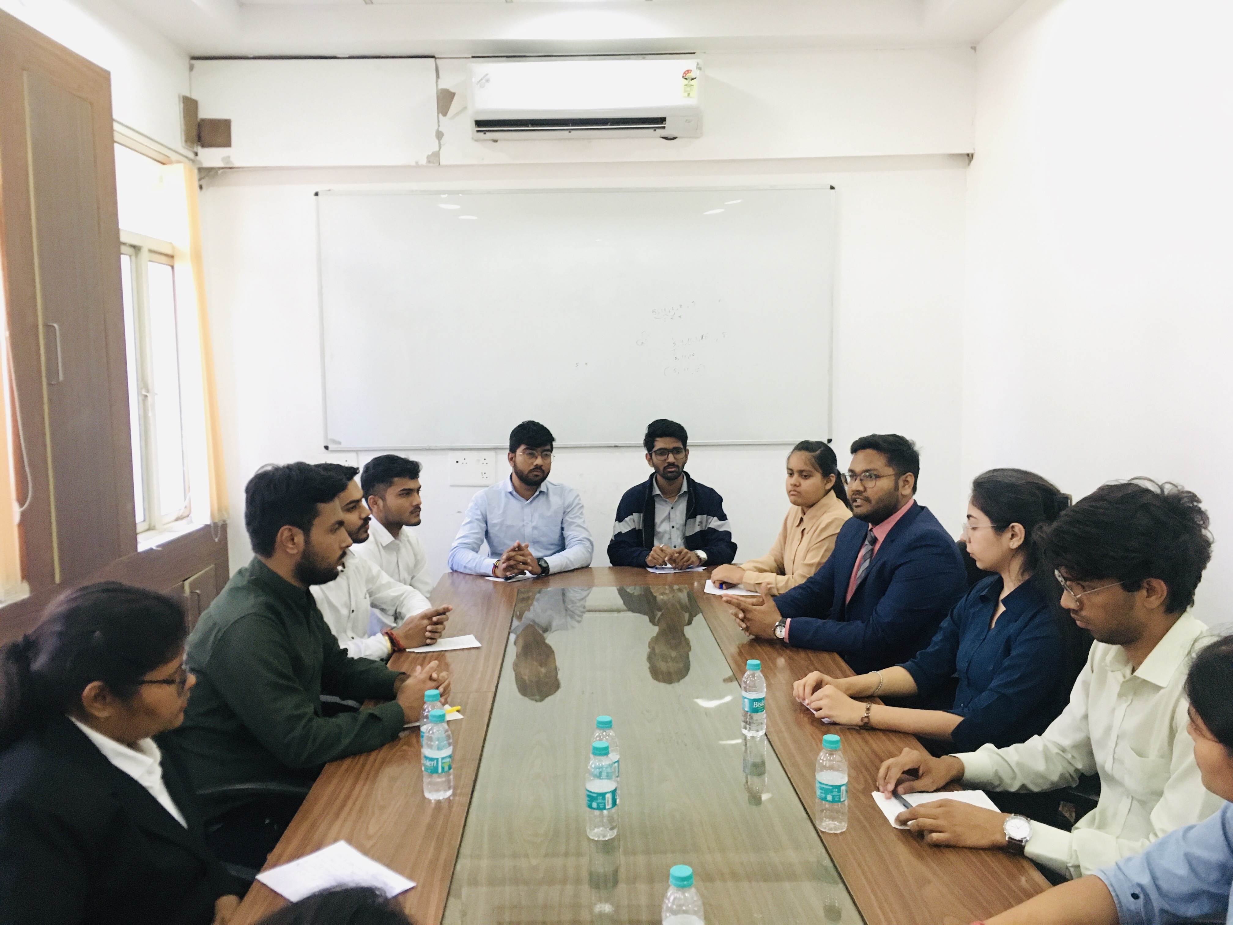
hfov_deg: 61.7
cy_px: 462
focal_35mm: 29
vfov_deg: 48.2
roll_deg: +1.5
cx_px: 616
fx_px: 1033
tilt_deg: -3.2
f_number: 2.2
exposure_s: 1/25
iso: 200
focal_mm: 4.15
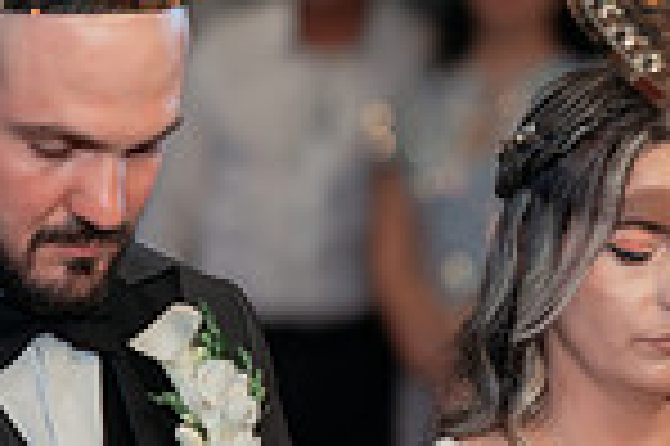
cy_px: 347
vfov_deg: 4.1
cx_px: 787
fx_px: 6153
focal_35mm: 331
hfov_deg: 6.2
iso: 1600
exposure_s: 1/200
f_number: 1.8
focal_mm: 85
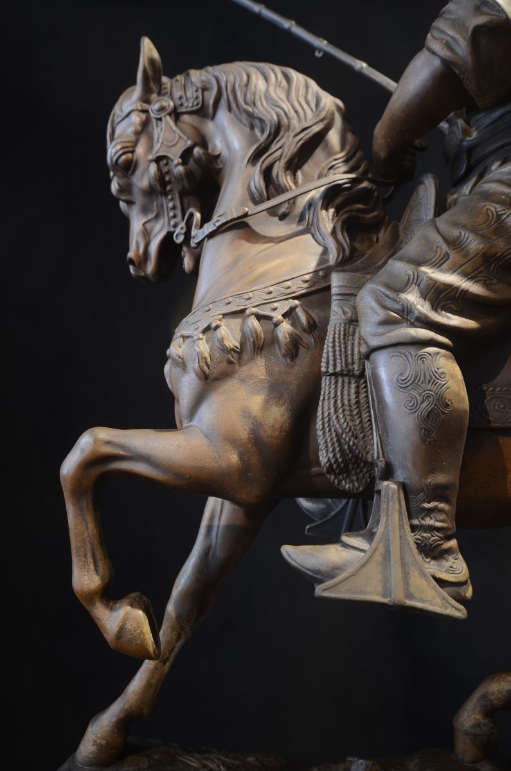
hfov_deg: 43.4
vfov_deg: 62.0
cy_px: 386
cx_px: 256
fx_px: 641
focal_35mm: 30
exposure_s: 1.6
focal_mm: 20
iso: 100
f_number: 5.6
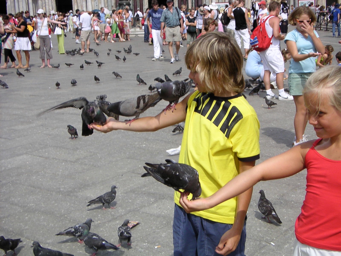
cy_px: 128
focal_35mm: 57
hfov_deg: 33.8
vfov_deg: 25.7
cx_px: 170
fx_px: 562
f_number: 6.7
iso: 64
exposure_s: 1/180
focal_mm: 7.4
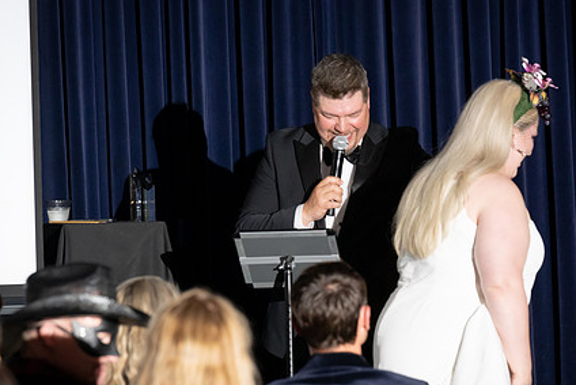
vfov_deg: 6.7
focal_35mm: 205
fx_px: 3281
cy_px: 232
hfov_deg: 10.0
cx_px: 359
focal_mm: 150
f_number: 5
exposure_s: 1/200
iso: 2500
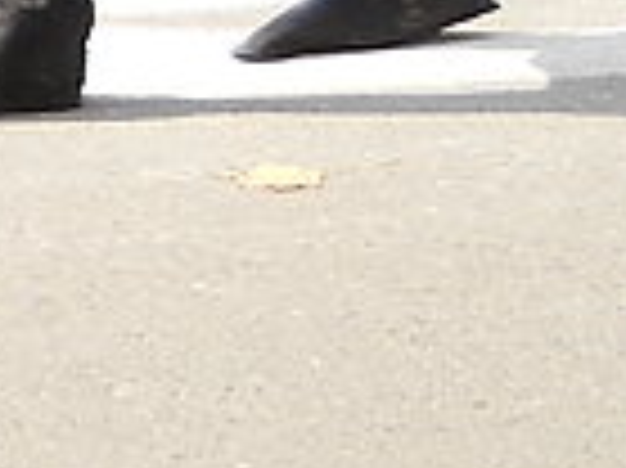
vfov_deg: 5.3
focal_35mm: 266
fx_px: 4806
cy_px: -866
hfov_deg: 7.1
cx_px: -743
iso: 80
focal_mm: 6.72
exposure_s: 1/250
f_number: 3.1
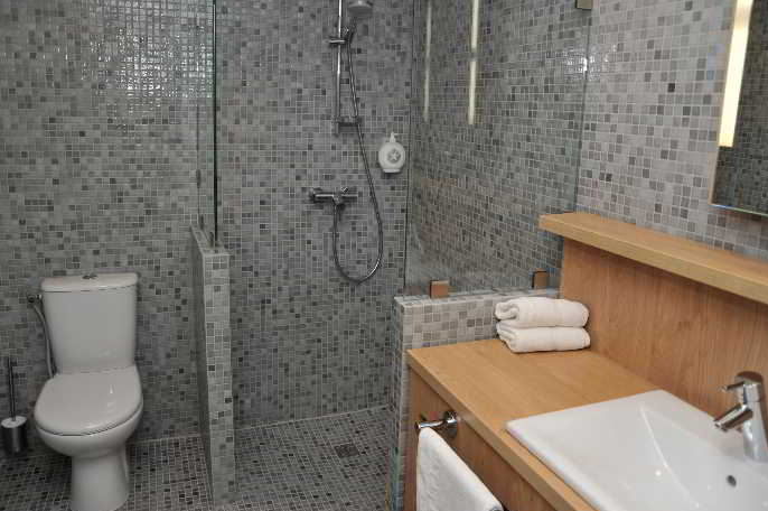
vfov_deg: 46.2
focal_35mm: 28
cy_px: 216
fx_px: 597
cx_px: 367
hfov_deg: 65.5
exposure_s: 1/40
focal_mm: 24
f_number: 3.5
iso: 250
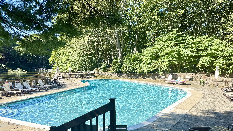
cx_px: 116
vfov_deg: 42.9
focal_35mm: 27
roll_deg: -0.7
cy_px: 67
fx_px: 167
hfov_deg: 69.9
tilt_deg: -0.8
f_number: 1.78
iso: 80
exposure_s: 1/796
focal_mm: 6.76
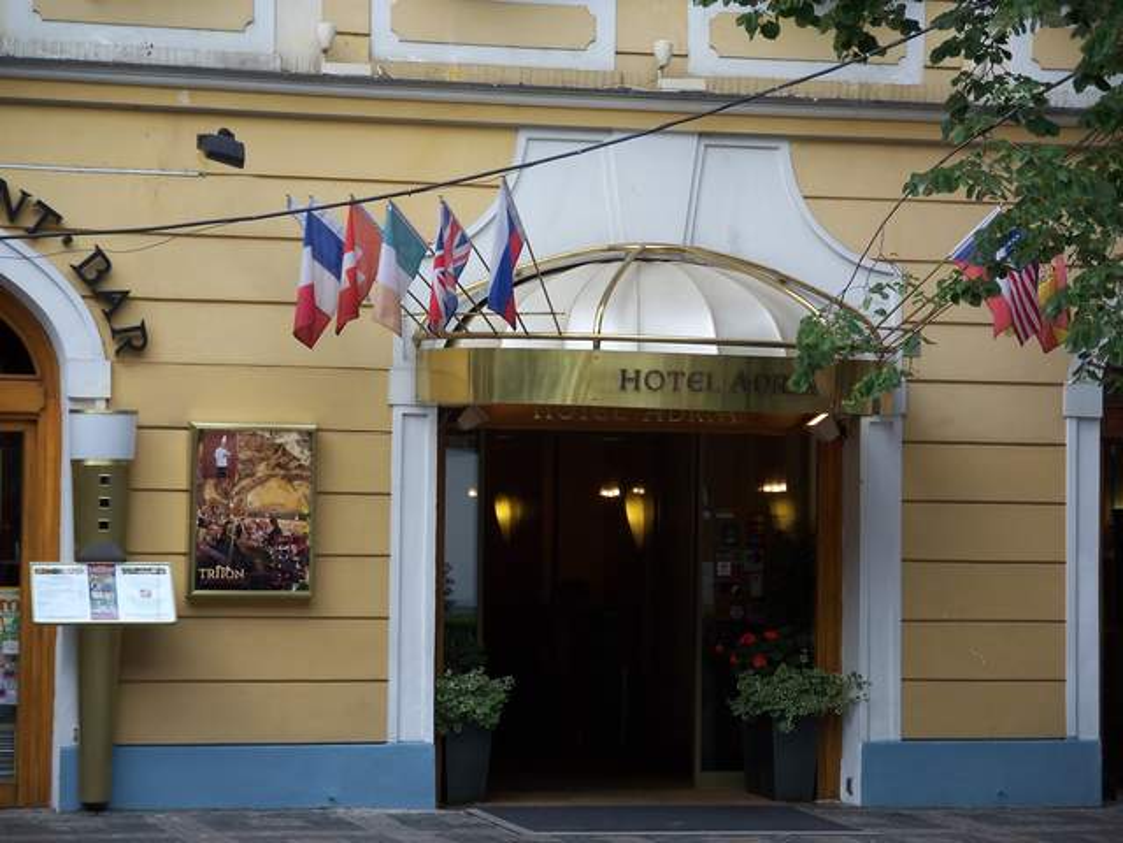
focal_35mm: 113
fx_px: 3666
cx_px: 562
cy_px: 422
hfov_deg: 17.4
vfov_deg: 13.1
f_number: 3.6
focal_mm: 23.9
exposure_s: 1/200
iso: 64
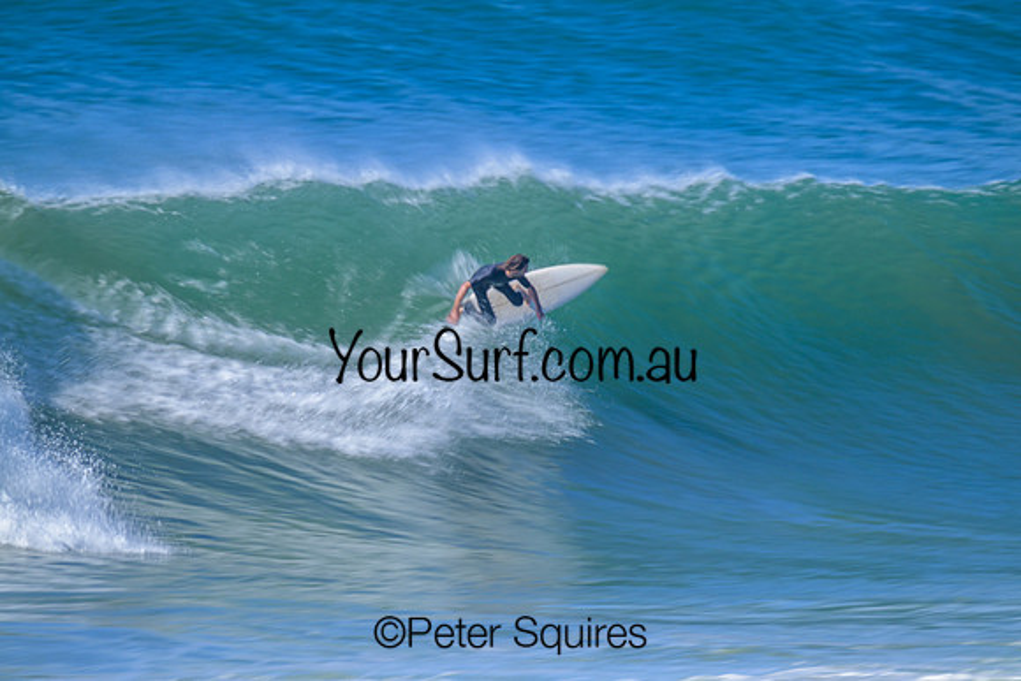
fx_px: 22693
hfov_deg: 2.6
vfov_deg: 1.7
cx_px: 510
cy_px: 340
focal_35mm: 800
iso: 500
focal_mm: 800
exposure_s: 1/50
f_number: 11
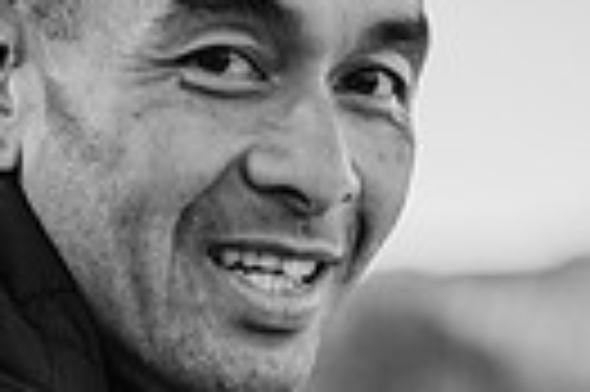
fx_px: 3634
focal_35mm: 222
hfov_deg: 9.0
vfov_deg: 6.0
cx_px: -320
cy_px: 840
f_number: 1.4
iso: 160
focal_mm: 50
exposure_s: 1/160
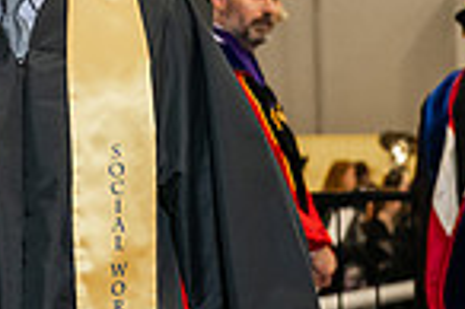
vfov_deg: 5.2
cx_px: -220
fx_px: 3393
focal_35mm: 263
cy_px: 18
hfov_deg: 7.7
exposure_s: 1/200
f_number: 5
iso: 2500
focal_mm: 66
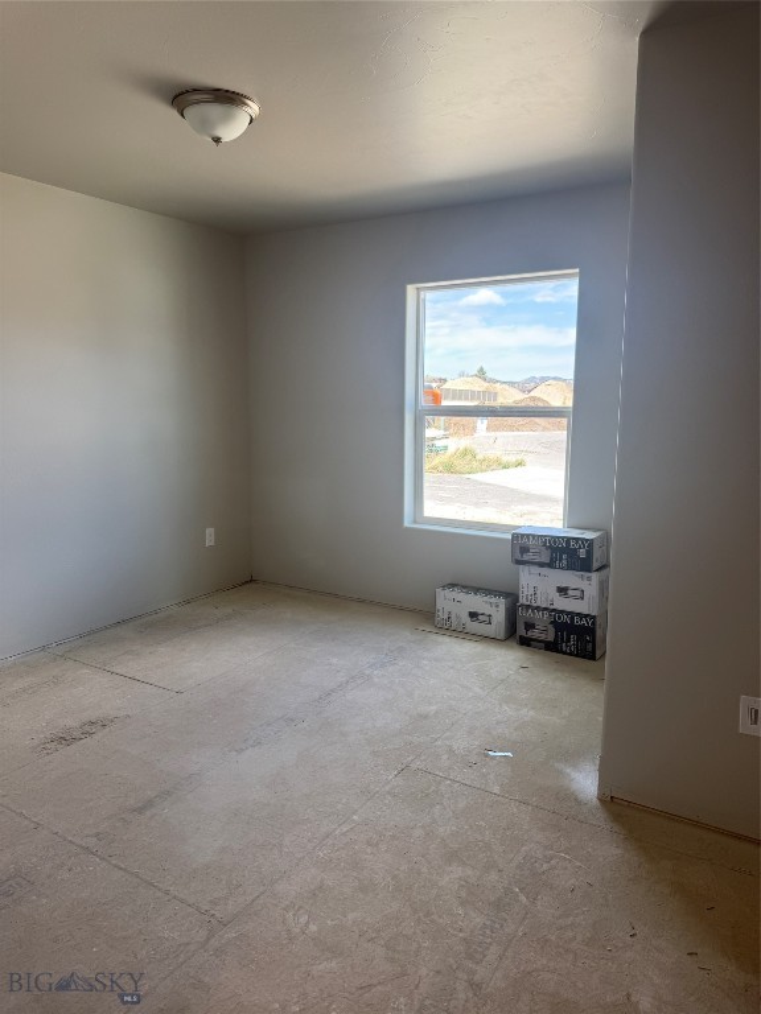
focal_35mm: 24
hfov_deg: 56.8
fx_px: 703
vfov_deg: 71.6
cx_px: 380
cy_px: 507
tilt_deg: -8.2
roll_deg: +0.2
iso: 64
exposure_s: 1/176
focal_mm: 6.76
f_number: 1.78
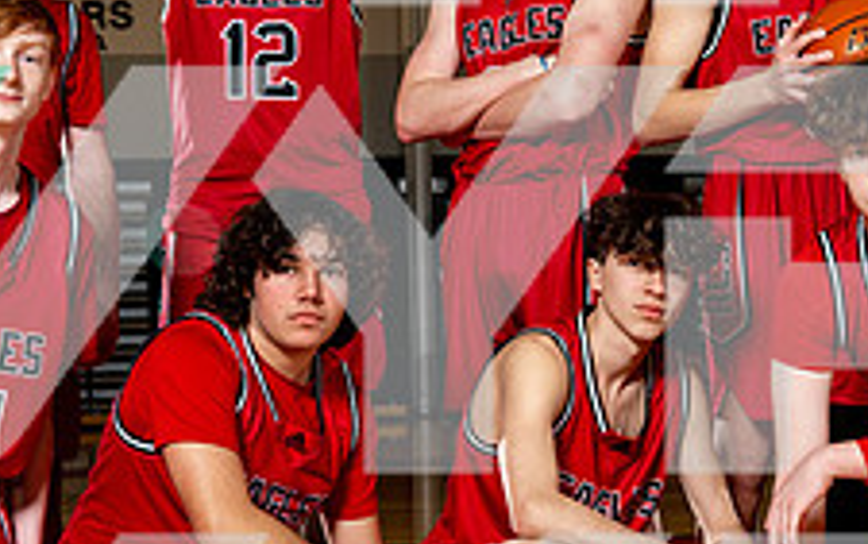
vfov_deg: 17.0
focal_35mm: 77
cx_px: 645
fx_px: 1823
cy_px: 308
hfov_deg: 26.5
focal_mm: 28
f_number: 8
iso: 400
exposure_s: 1/250
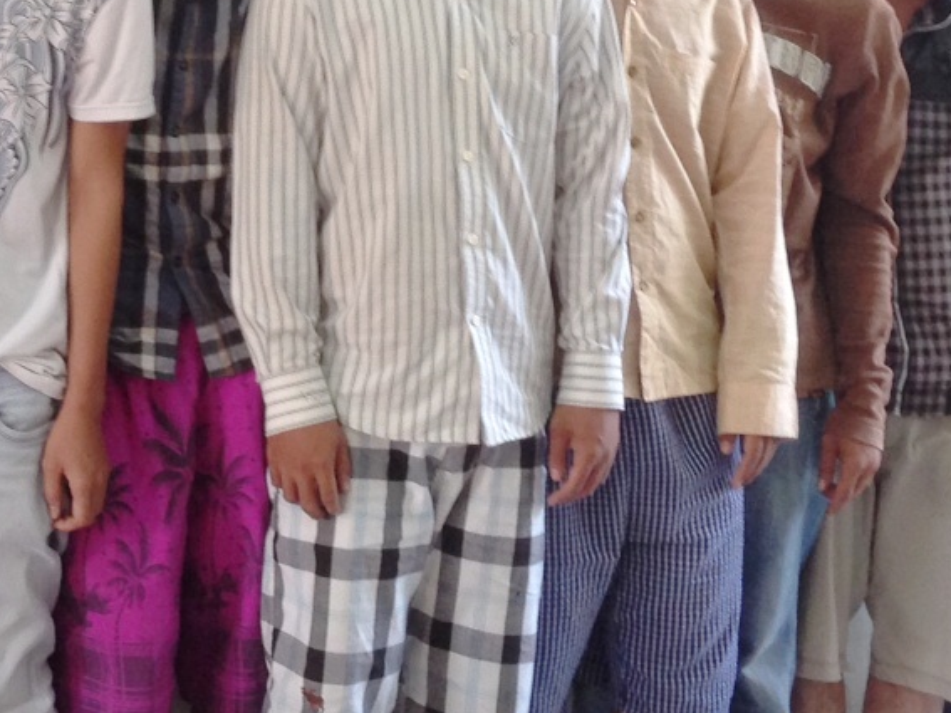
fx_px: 2609
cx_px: 127
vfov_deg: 15.4
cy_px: 79
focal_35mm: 95
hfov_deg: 20.3
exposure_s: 1/20
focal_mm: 4.13
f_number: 2.4
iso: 100
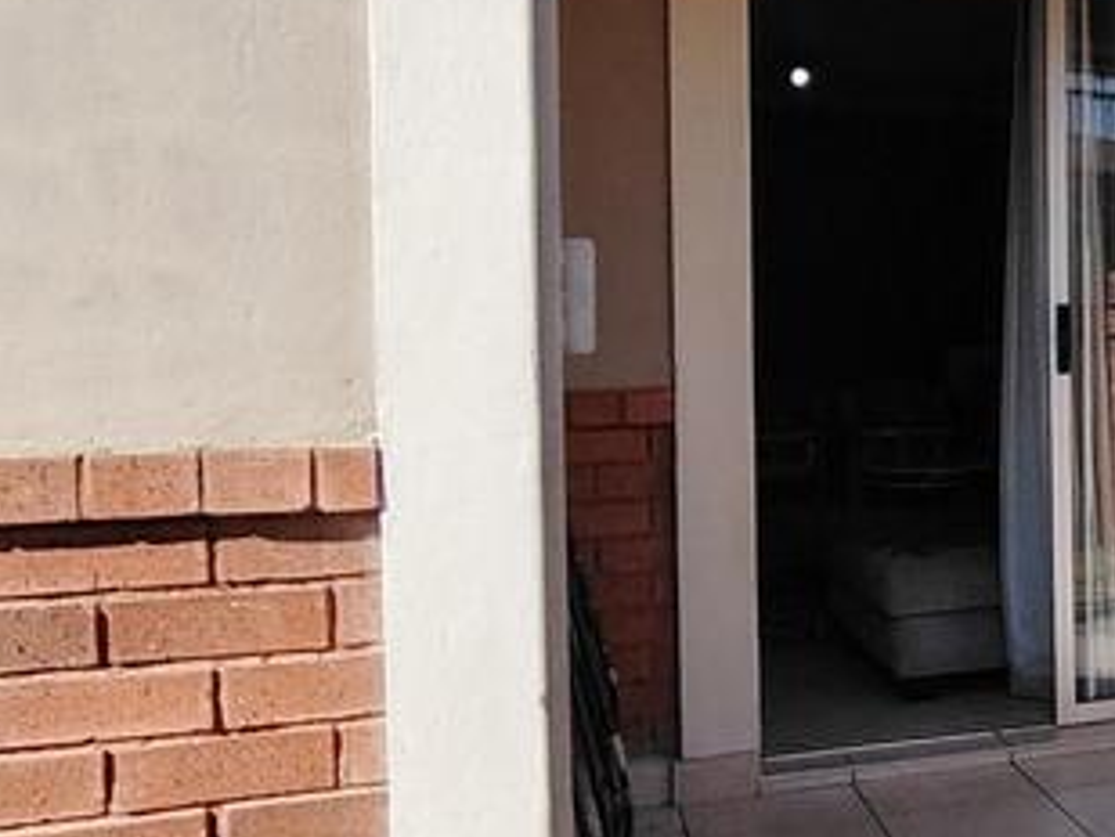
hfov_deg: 38.5
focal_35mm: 44
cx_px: 1093
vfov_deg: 32.9
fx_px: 1418
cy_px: 393
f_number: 2.2
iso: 100
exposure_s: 1/2056
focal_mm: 1.42
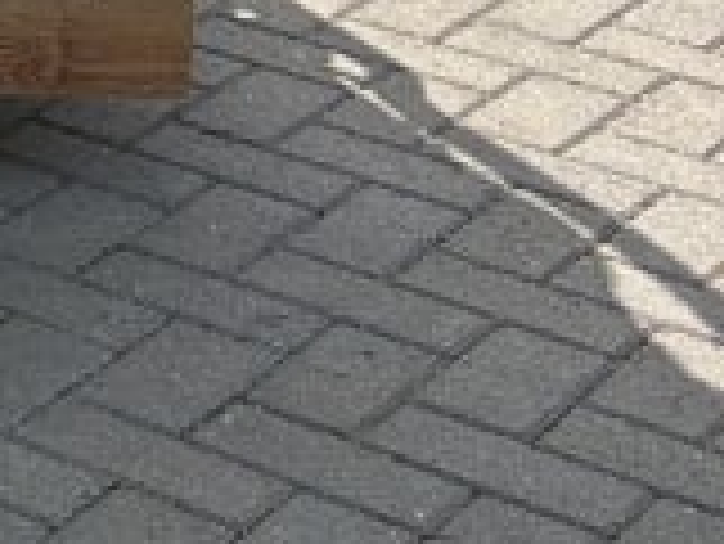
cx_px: -1043
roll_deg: -1.5
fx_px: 3454
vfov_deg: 8.2
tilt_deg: -7.1
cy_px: -818
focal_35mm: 165
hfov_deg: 10.3
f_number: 1.5
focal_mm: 5.7
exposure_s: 1/4115
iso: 50
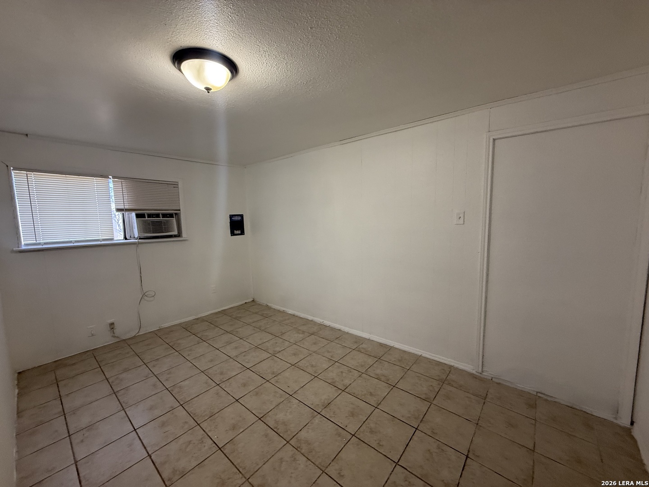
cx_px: 324
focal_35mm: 14
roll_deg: +0.7
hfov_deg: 102.1
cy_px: 244
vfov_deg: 85.7
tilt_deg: -5.0
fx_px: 262
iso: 320
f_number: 2.2
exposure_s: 1/120
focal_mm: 2.22
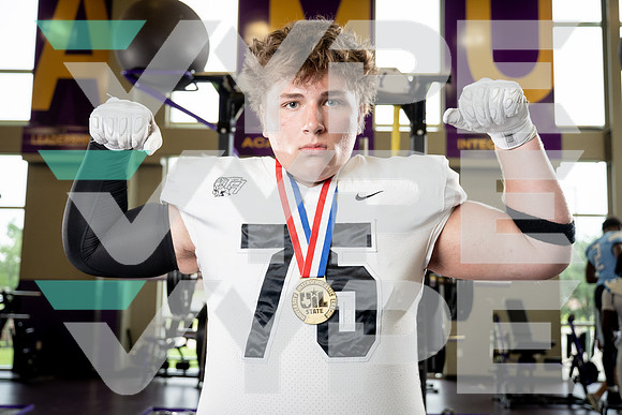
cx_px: 311
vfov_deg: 36.0
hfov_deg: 51.9
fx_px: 639
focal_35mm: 37
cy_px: 208
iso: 640
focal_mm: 37
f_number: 4
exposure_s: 1/250
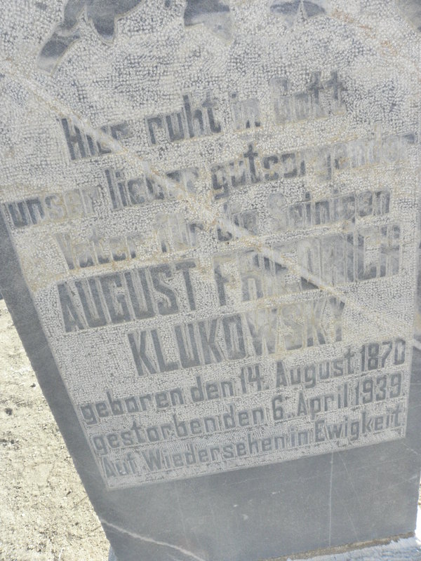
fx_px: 422
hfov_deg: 53.1
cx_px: 210
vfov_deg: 67.3
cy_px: 280
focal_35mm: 26
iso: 200
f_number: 6.3
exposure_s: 1/200
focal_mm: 4.6
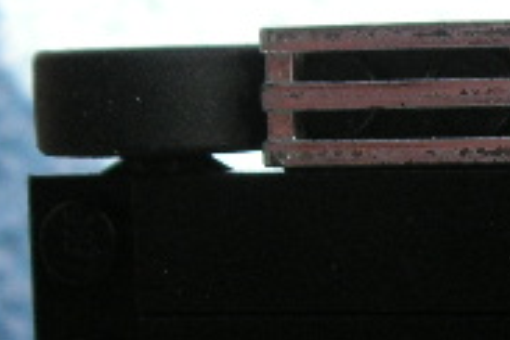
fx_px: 2422
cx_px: 752
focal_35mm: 171
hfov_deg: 11.5
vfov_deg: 8.0
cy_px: 343
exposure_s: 1/45
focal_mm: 7.7
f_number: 3.6
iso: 80
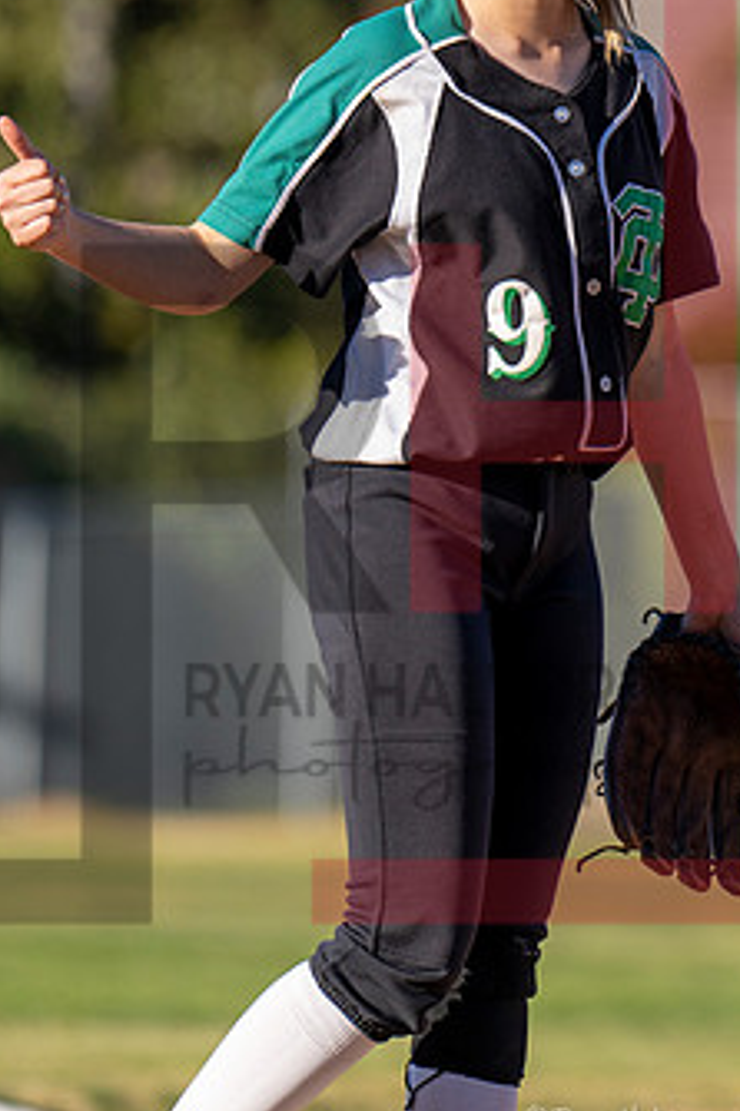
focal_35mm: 523
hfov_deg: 2.6
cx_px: 694
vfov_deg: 3.9
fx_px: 16141
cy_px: 206
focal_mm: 200
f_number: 2.8
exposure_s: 1/2500
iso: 200
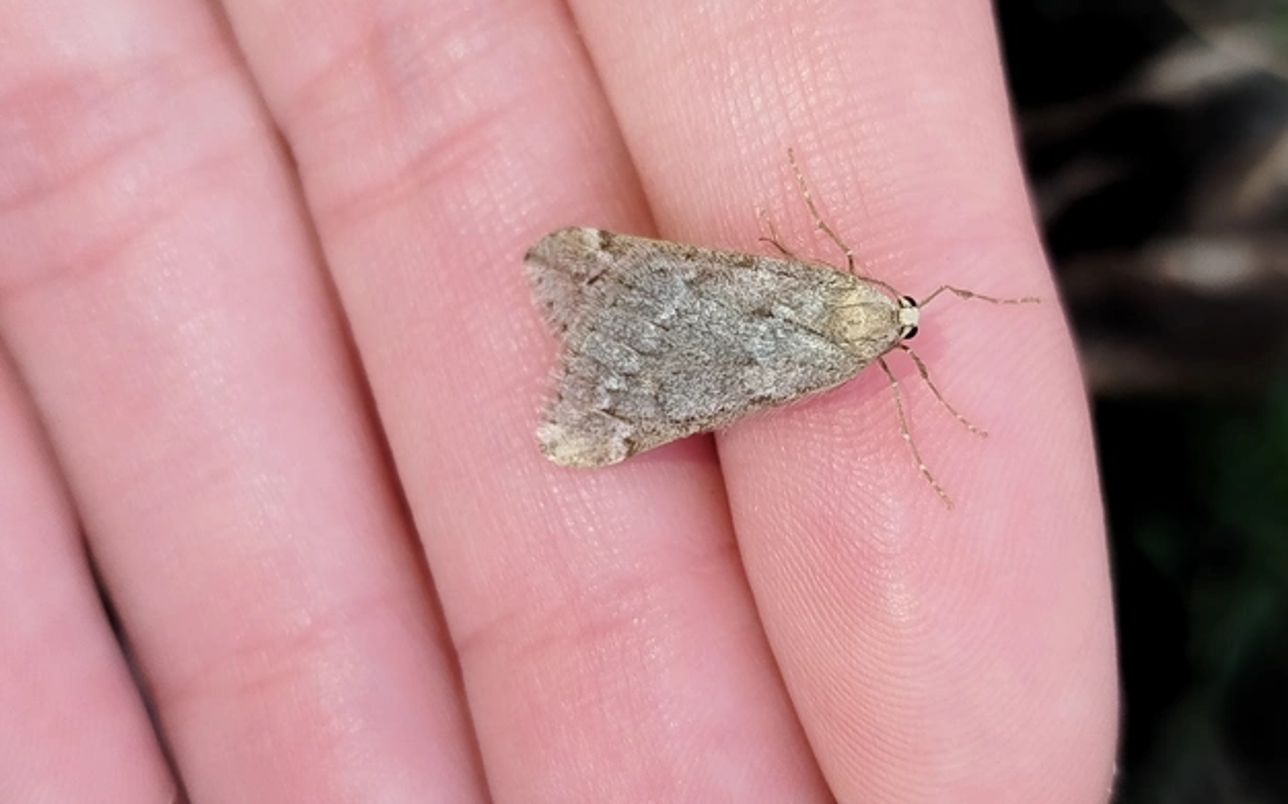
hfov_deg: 38.9
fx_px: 1825
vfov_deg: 24.9
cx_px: 640
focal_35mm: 52
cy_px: 401
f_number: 1.7
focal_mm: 5.31
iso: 80
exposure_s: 1/100
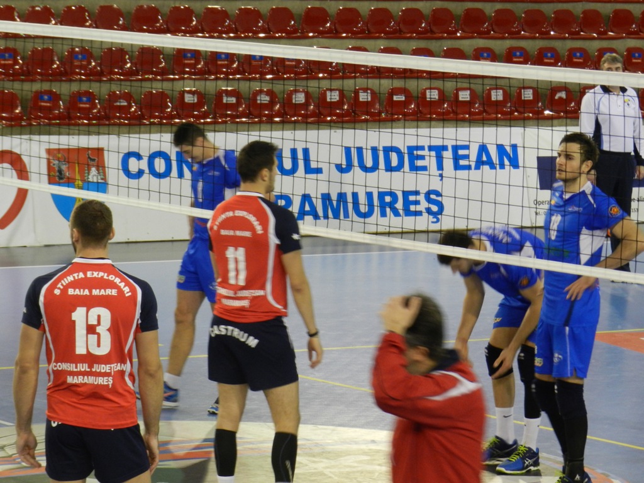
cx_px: 322
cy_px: 242
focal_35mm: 191
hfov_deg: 10.4
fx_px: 3553
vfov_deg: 7.8
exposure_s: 1/25
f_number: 5.5
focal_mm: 34
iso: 400
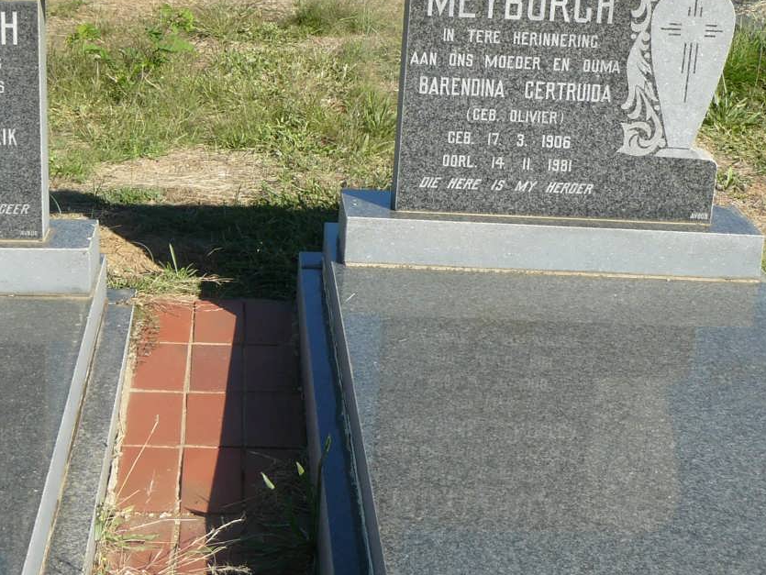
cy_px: 196
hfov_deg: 24.5
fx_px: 1749
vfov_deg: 18.6
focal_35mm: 79
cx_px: 226
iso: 100
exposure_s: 1/250
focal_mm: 7.6
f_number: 5.6
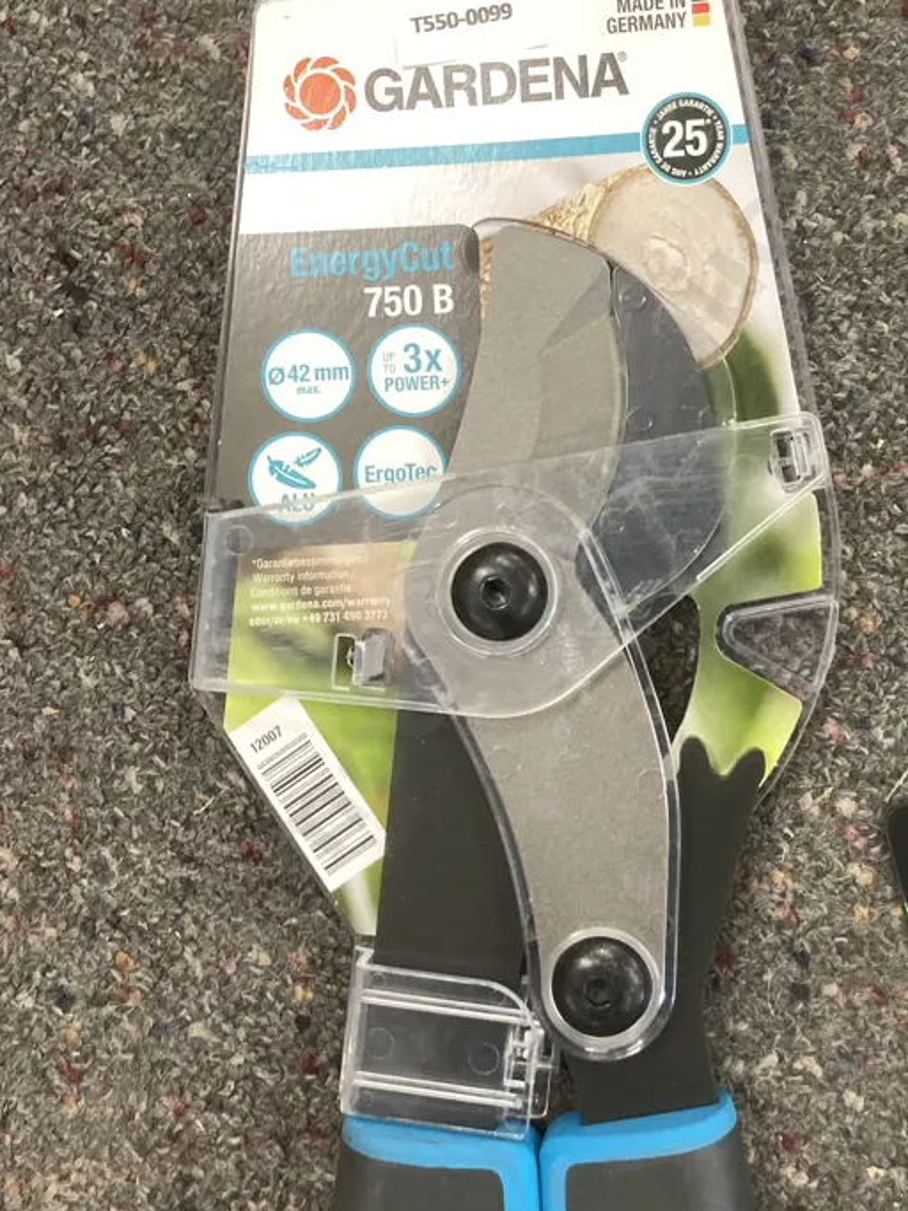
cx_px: 626
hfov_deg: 33.9
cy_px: 418
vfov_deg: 44.2
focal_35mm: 42
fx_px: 1469
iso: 125
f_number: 1.8
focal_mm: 3.99
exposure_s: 1/50
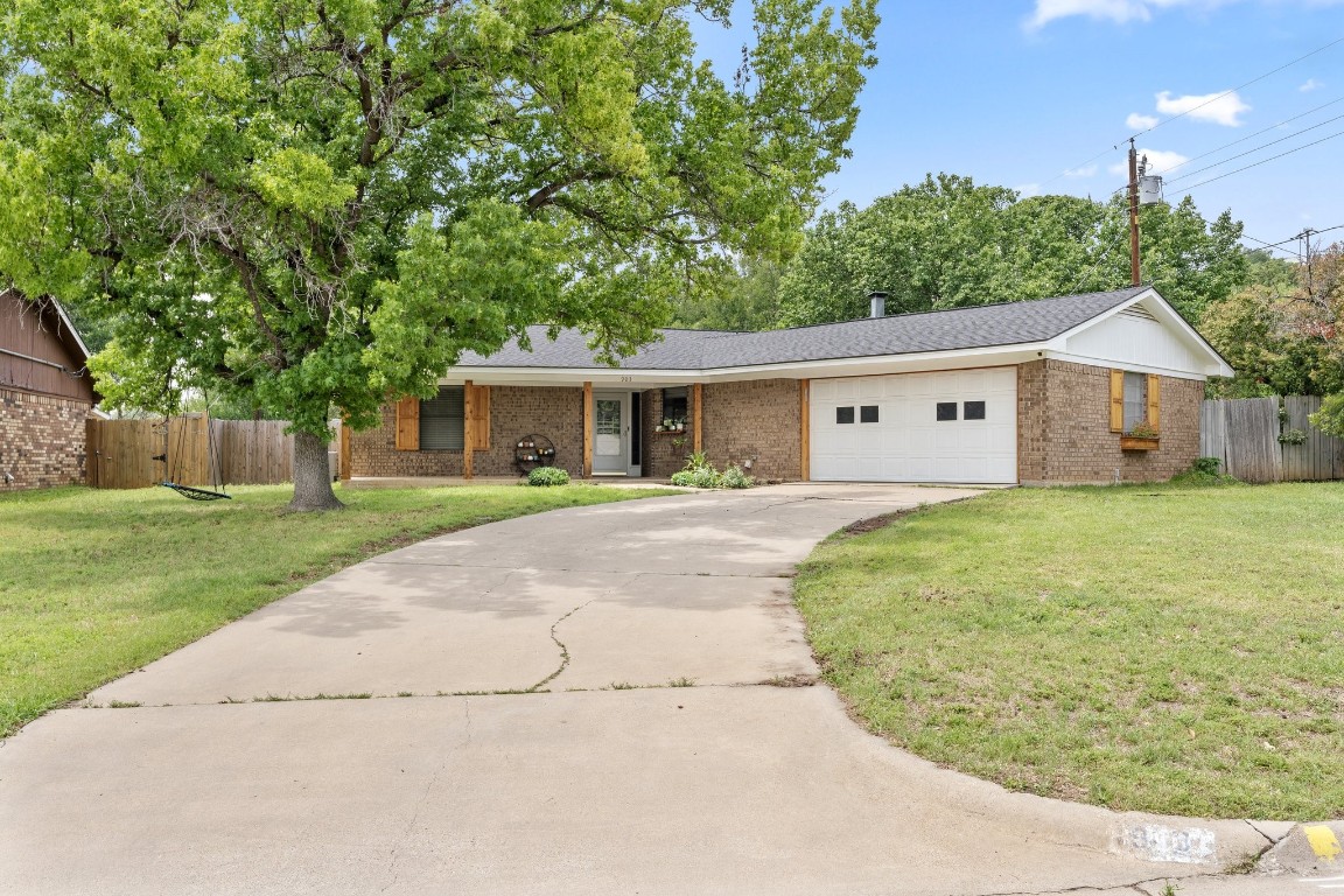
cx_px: 672
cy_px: 448
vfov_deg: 43.6
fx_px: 1120
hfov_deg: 61.9
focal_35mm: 30
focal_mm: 30
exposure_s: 1/80
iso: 250
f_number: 8
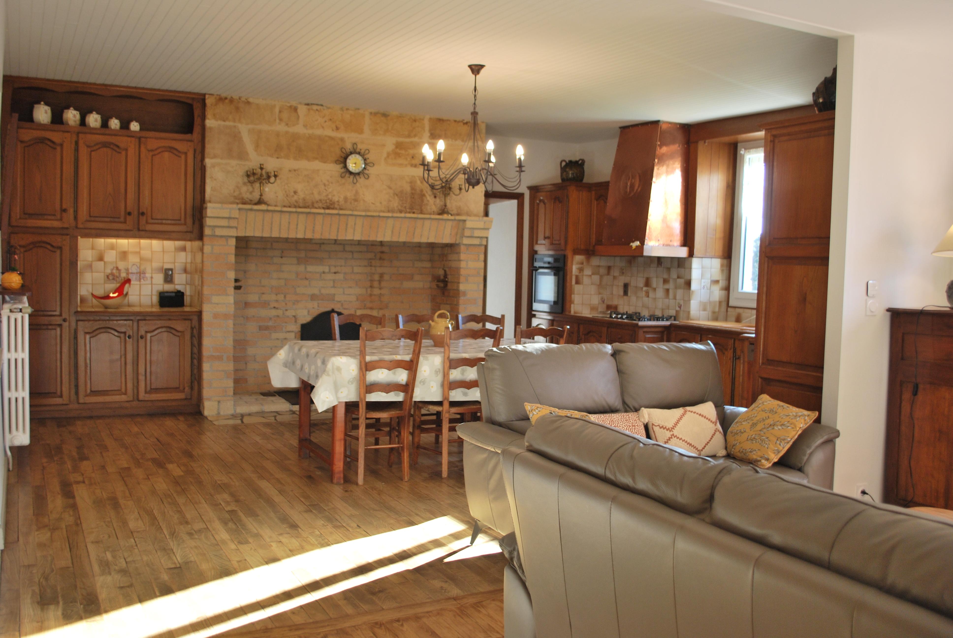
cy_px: 319
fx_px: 875
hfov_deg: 57.2
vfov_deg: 40.1
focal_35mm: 33
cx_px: 476
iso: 200
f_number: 4
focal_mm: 22
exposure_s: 1/50
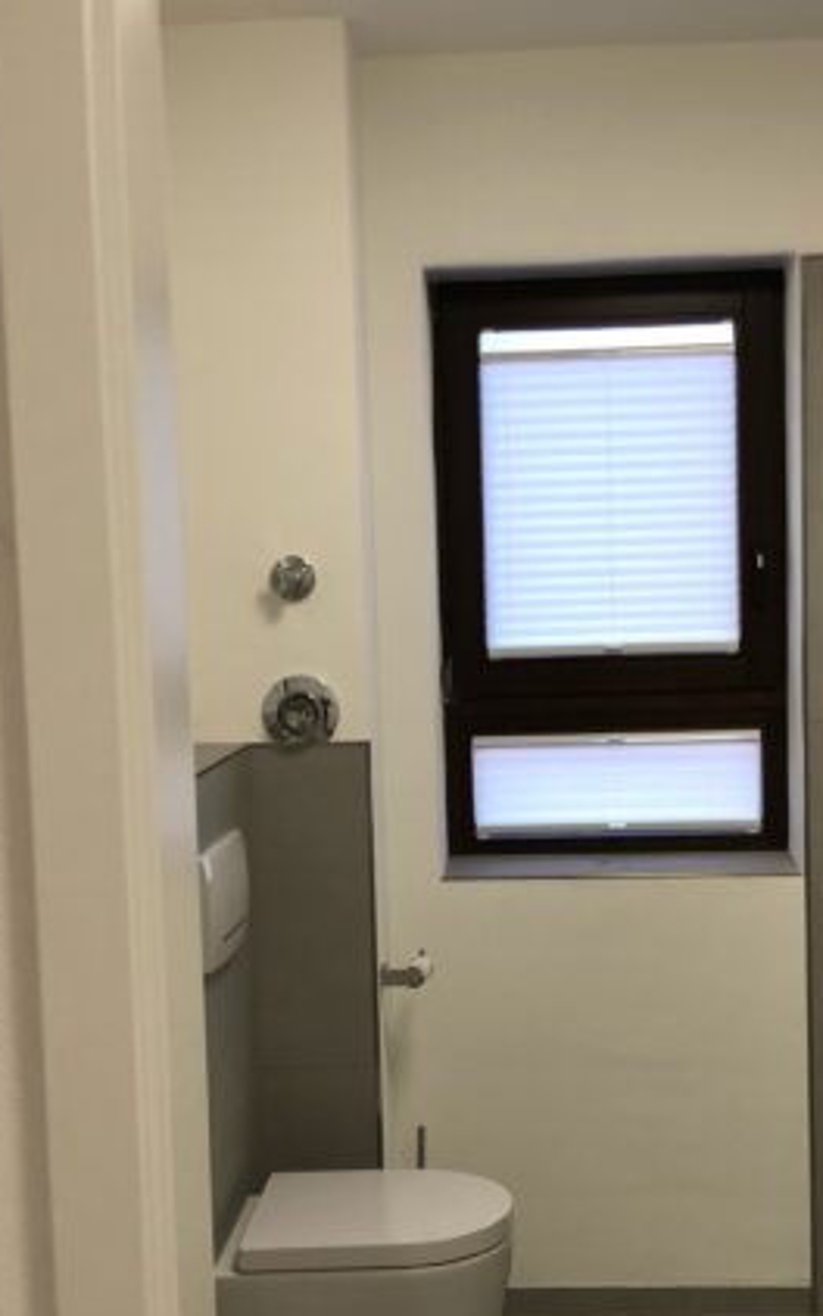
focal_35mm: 54
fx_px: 1937
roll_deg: +2.4
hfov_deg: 24.0
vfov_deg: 37.4
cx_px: 477
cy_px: 773
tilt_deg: -5.9
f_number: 1.8
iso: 32
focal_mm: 4
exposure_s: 1/33
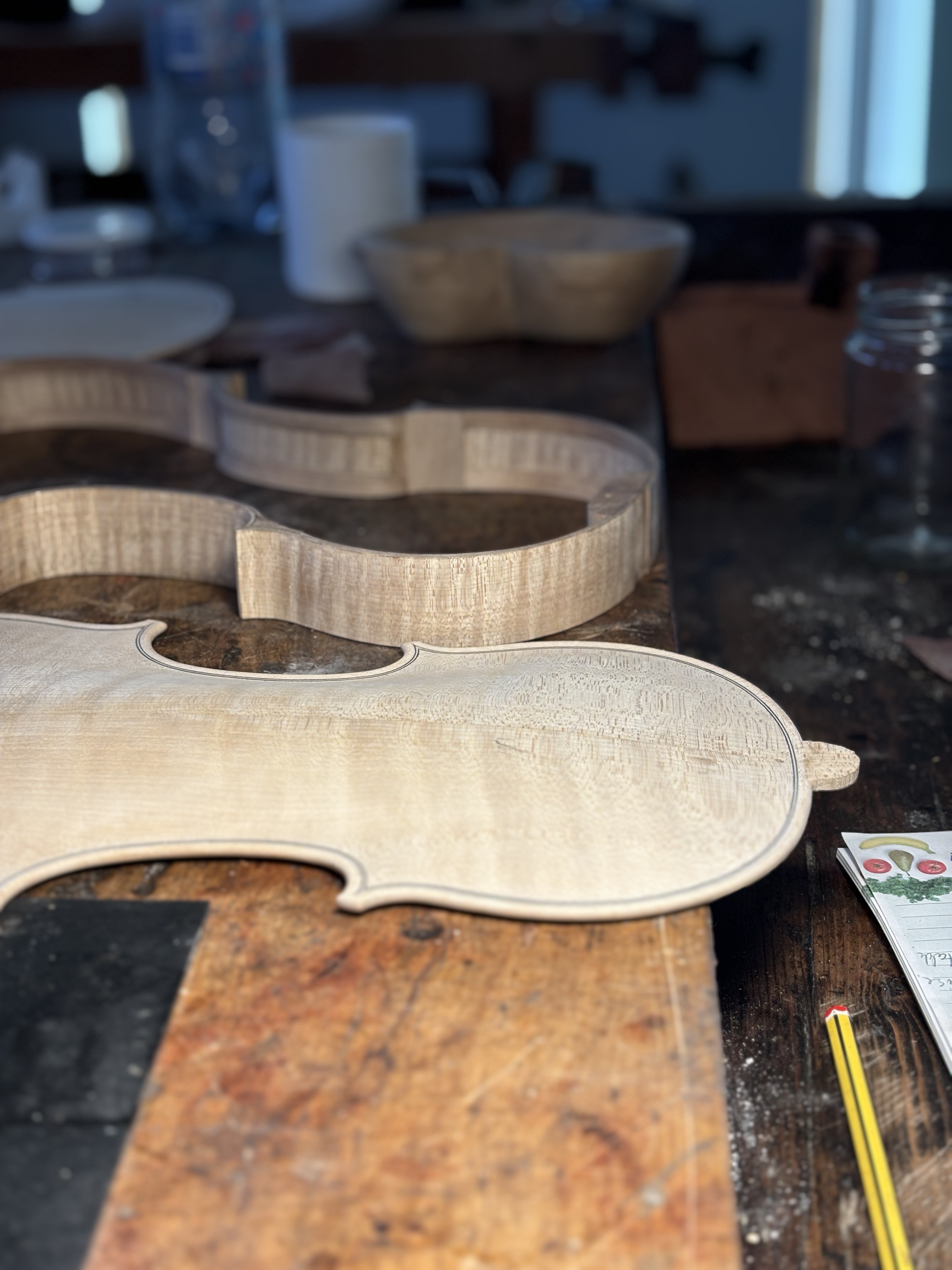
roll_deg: +0.9
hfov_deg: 28.0
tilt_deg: -24.1
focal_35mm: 52
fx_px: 1907
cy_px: 635
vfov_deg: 36.8
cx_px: 476
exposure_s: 1/100
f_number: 1.6
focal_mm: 5.96
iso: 40
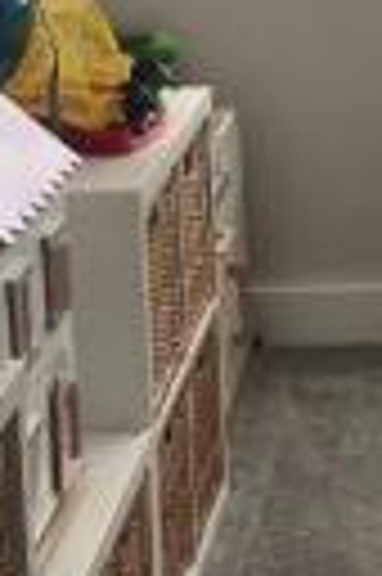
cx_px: 649
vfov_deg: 15.4
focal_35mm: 133
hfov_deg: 9.8
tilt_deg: -12.6
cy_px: 214
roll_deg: -0.2
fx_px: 2123
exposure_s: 1/535
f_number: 1.8
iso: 20
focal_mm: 3.99
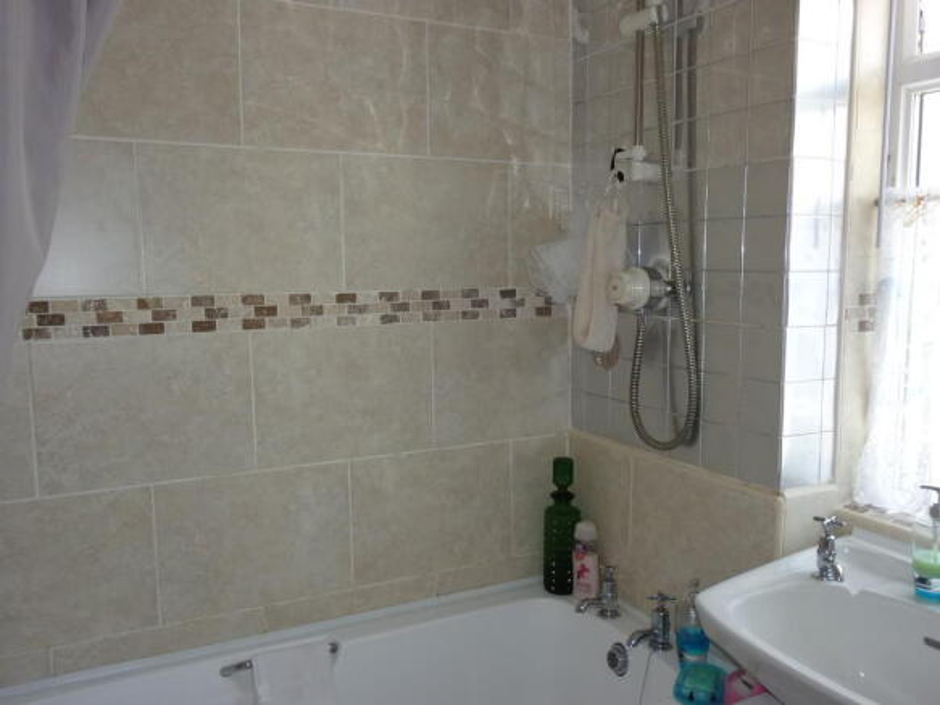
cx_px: 470
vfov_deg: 48.2
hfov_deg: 61.7
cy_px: 352
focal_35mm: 29
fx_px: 787
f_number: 3.5
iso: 100
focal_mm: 5.2
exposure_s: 1/30
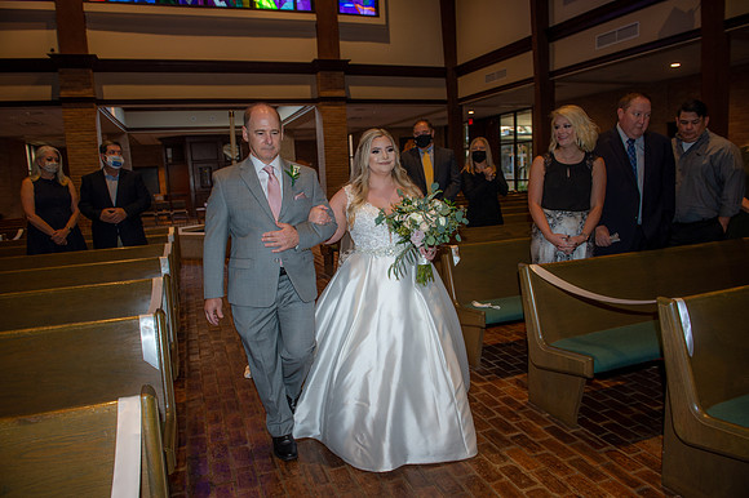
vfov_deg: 53.1
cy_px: 249
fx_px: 499
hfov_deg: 73.8
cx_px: 374
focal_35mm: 24
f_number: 5
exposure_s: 1/100
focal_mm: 24
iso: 640
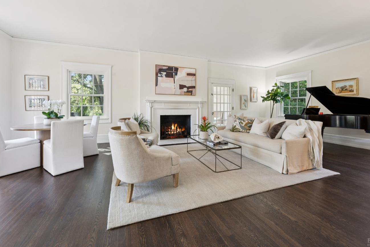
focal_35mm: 15
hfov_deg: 100.3
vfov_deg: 77.0
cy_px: 108
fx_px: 154
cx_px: 177
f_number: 11
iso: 200
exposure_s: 1/1.43
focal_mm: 13
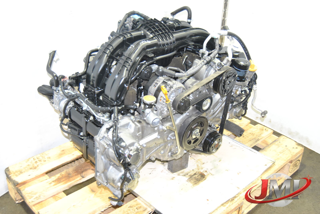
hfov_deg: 49.5
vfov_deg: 34.3
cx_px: 160
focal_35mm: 39
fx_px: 347
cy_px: 107
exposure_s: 1/60
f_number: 5
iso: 800
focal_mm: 26
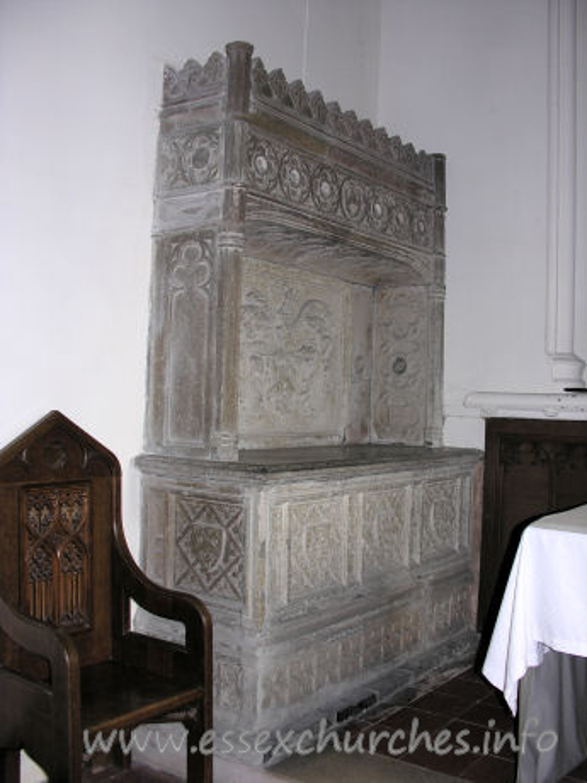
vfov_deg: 52.6
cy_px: 392
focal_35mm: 35
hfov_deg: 40.7
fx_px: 791
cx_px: 294
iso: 50
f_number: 2.8
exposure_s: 1/60.1
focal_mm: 8.9
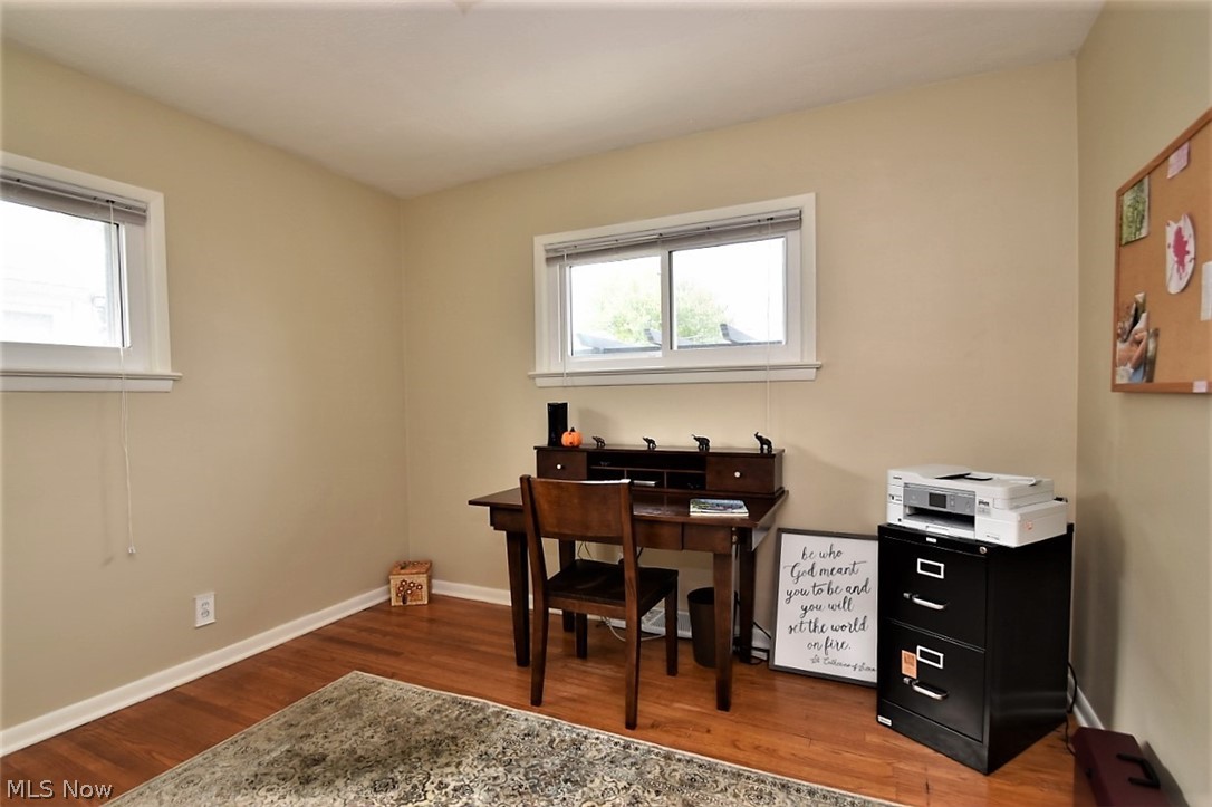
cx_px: 606
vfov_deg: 72.0
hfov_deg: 95.0
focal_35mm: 16
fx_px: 555
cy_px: 404
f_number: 7.1
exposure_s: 1/20
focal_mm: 11
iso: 200
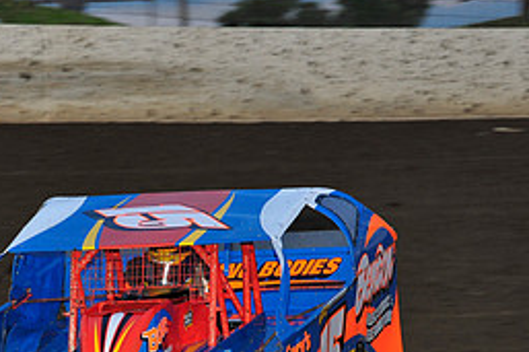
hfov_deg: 6.3
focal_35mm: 327
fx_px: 4802
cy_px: 354
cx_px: 89
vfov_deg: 4.2
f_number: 6.3
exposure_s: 1/320
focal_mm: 145
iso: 640
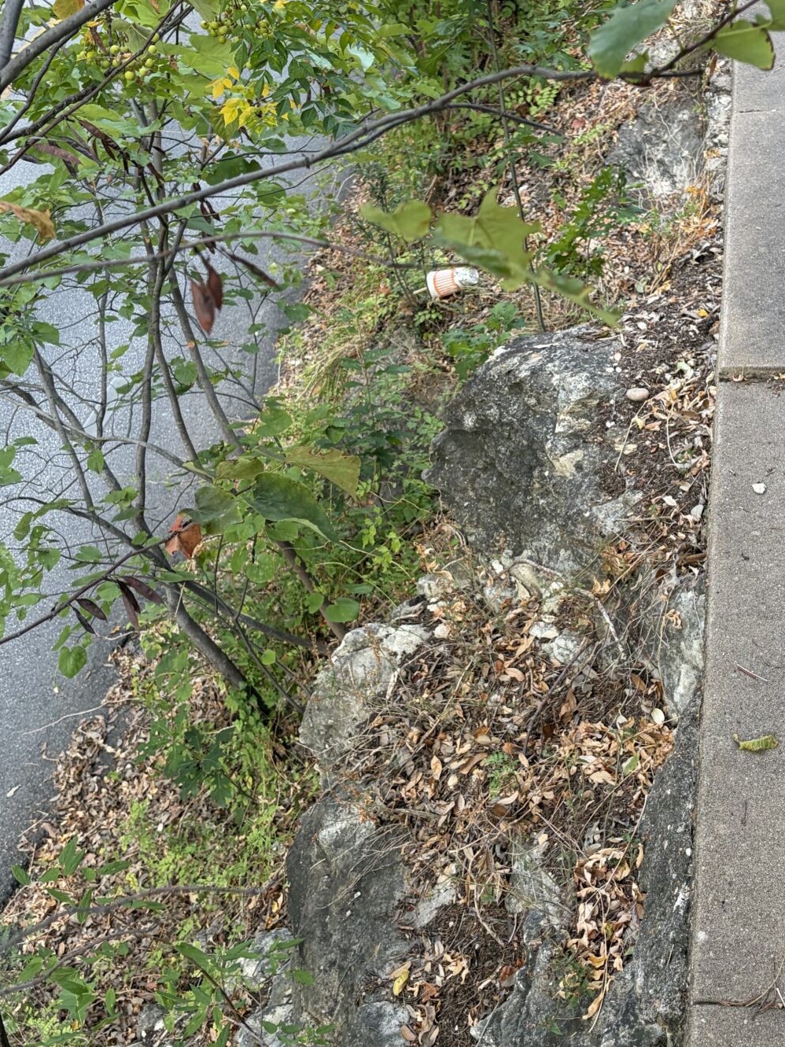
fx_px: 1512
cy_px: 397
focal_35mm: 50
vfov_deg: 38.0
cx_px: 480
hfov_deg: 29.0
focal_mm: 5.96
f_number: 1.6
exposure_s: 1/122
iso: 64
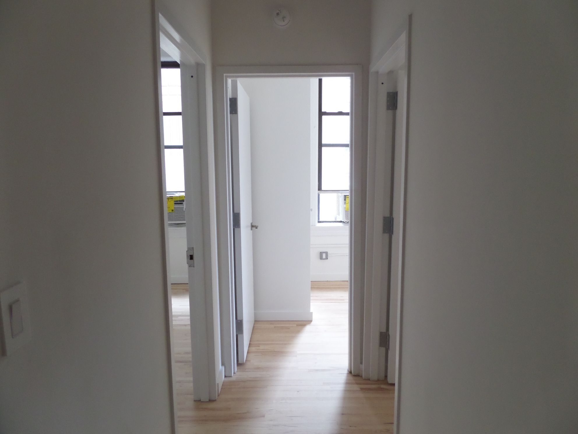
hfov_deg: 71.6
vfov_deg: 56.8
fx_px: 401
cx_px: 289
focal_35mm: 24
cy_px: 217
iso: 320
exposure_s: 1/30
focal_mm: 4
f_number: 3.2
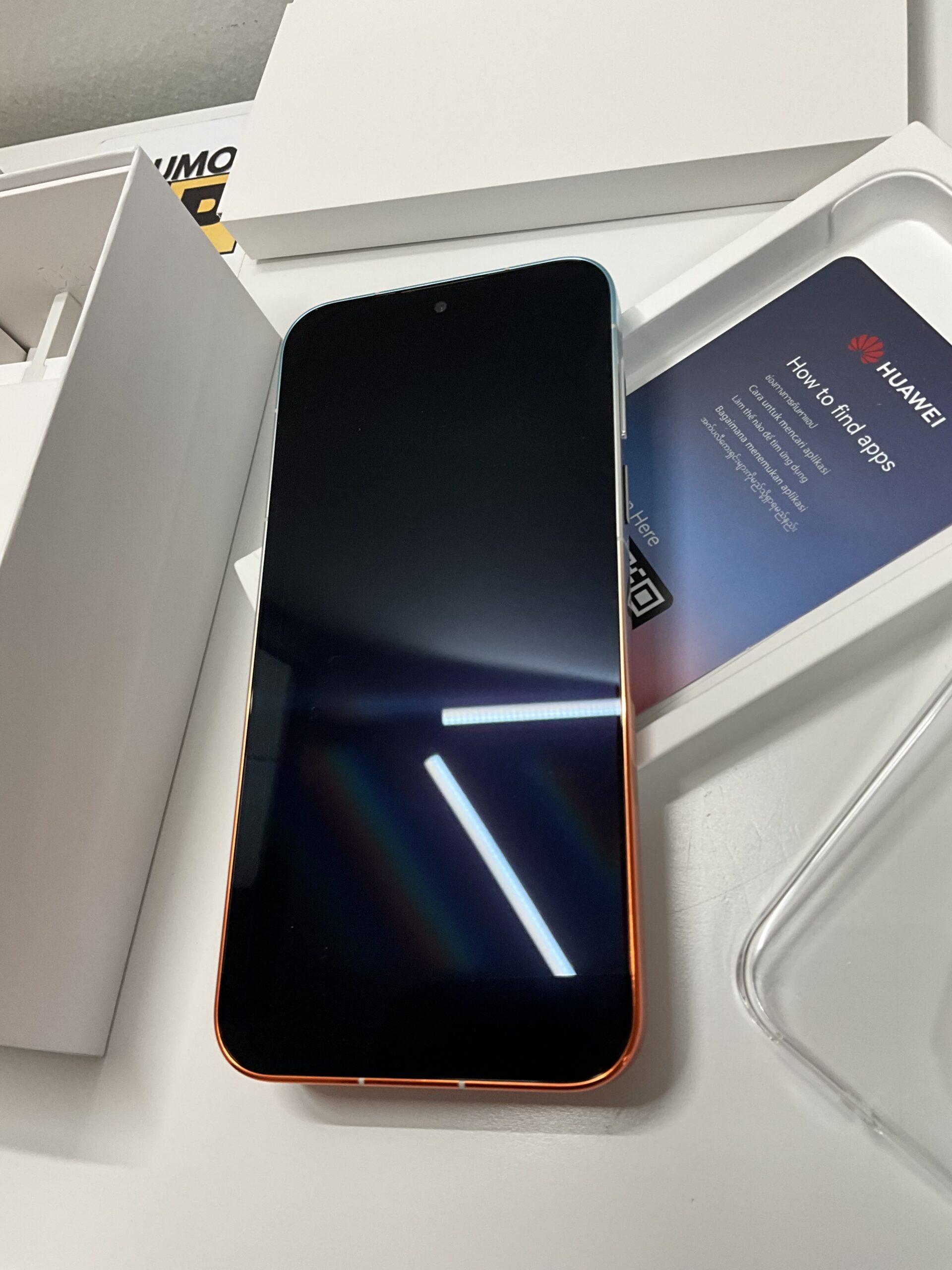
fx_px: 1063
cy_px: 635
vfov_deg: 61.7
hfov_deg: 48.2
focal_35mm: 29
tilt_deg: -57.6
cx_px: 476
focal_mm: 3
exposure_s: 1/120
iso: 64
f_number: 1.8
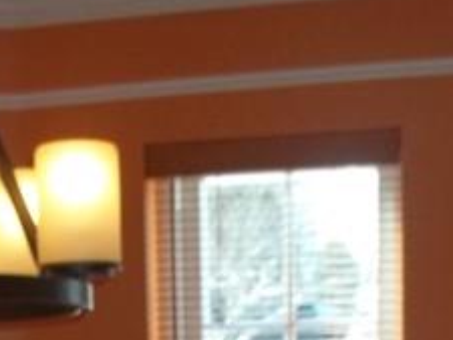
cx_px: 143
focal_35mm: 150
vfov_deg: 9.1
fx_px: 1964
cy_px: 740
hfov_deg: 13.1
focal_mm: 5.9
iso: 64
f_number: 3.3
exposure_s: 1/50
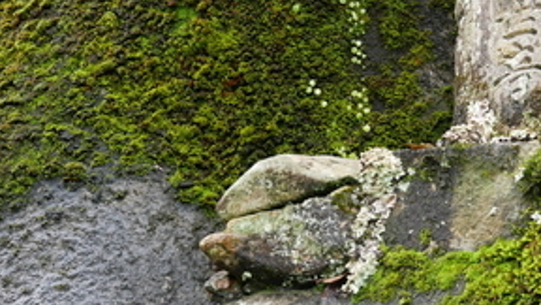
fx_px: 1305
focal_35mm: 91
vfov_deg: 13.2
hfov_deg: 22.7
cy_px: 18
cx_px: 515
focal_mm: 20
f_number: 4.1
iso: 250
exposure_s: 1/60
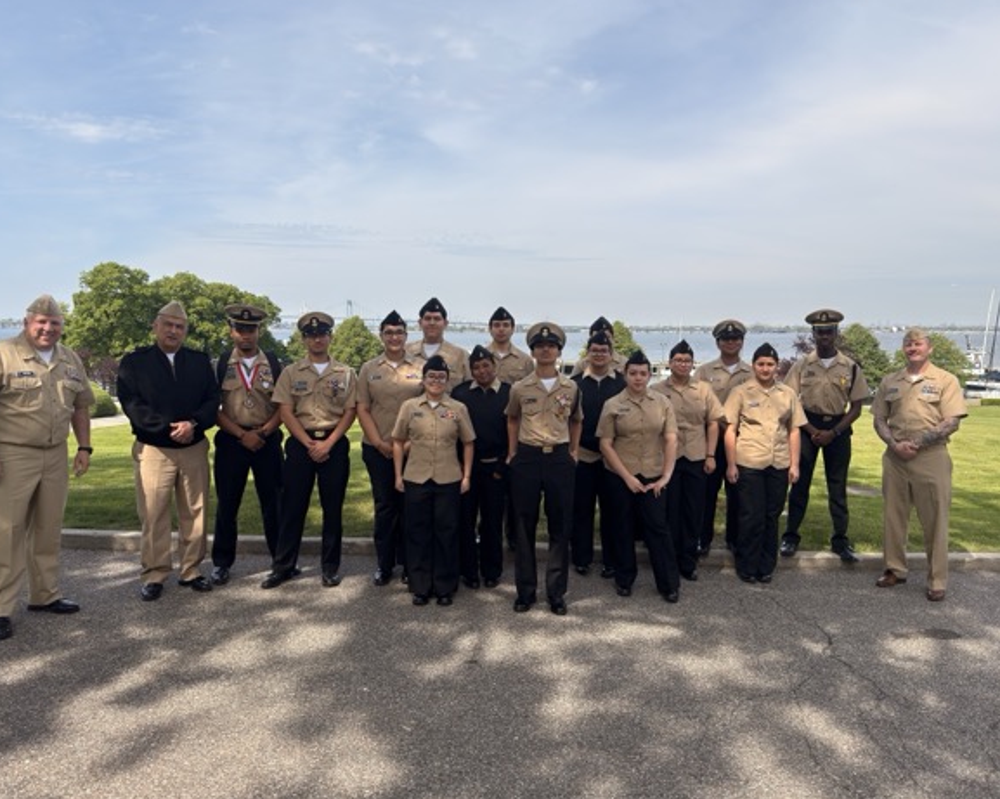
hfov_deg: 66.1
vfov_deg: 54.9
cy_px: 395
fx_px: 769
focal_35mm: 26
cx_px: 508
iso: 64
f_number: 1.78
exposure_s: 1/3610
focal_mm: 6.76
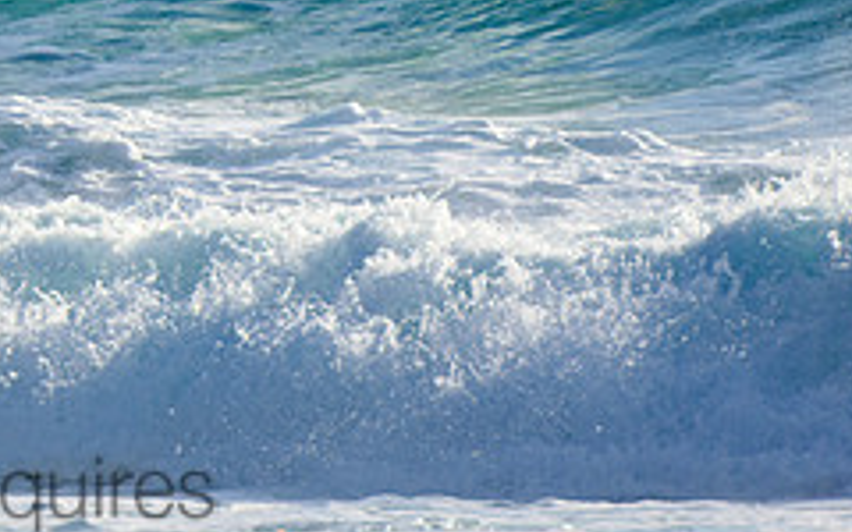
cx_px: -60
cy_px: -101
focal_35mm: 1442
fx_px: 33483
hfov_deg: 1.5
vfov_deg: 0.9
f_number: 5.6
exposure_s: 1/2000
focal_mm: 390
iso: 320
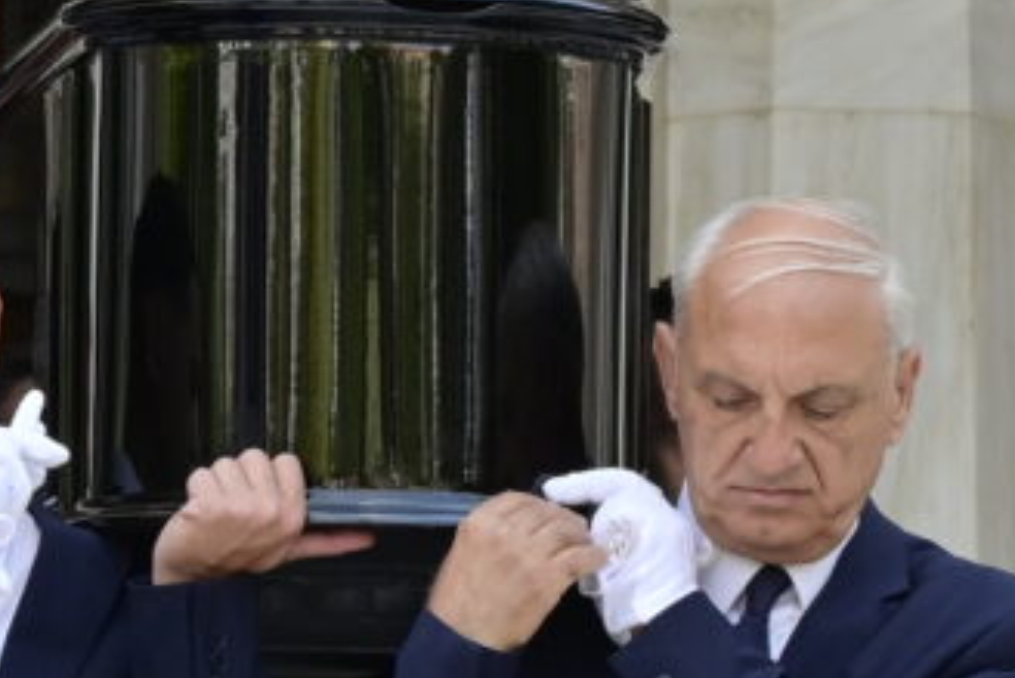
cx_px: 235
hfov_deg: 4.9
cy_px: 214
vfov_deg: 3.3
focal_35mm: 421
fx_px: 11875
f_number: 9
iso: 640
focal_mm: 77
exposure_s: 1/320
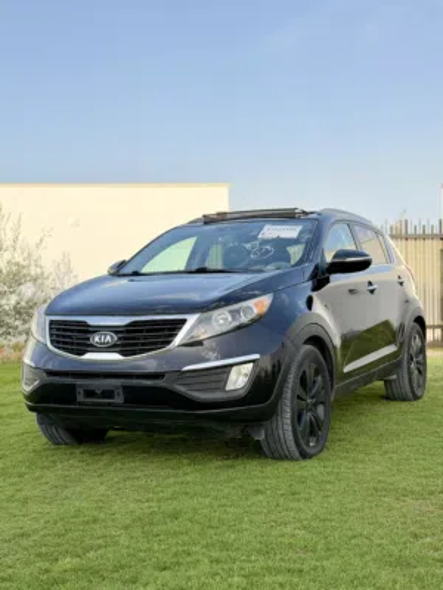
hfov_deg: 30.3
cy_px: 295
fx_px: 819
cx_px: 222
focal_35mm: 48
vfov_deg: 39.7
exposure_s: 1/1116
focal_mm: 6.76
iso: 100
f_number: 1.78
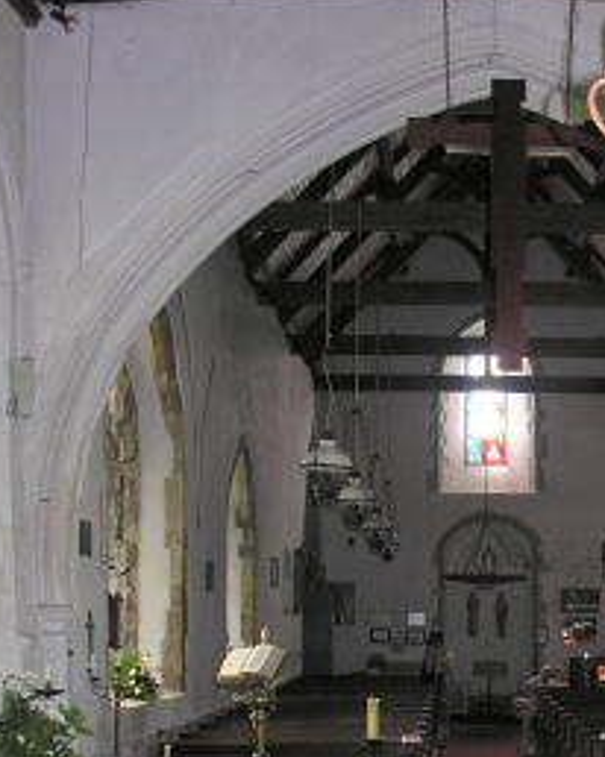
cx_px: 460
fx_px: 1367
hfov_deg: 24.7
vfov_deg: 30.6
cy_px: 546
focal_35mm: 61
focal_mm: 8.9
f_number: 2.8
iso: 139
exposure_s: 1/60.1
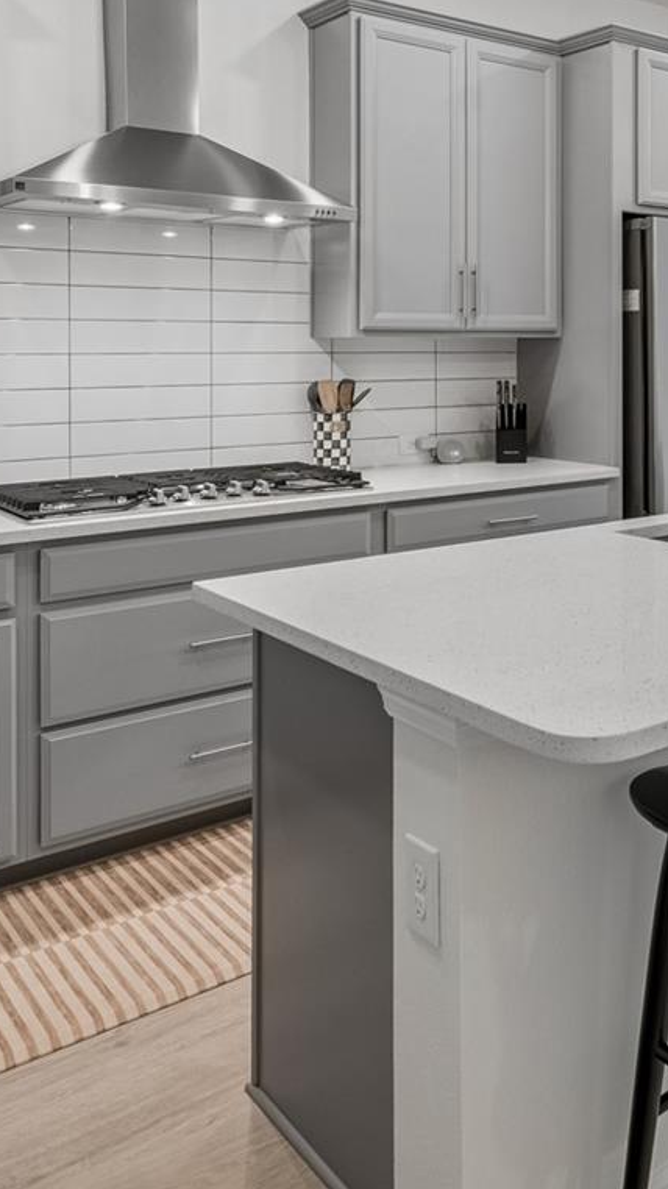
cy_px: 374
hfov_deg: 32.1
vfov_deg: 57.9
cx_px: 702
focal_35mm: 33
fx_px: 1040
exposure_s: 1/8
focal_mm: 10
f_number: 7.1
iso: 100
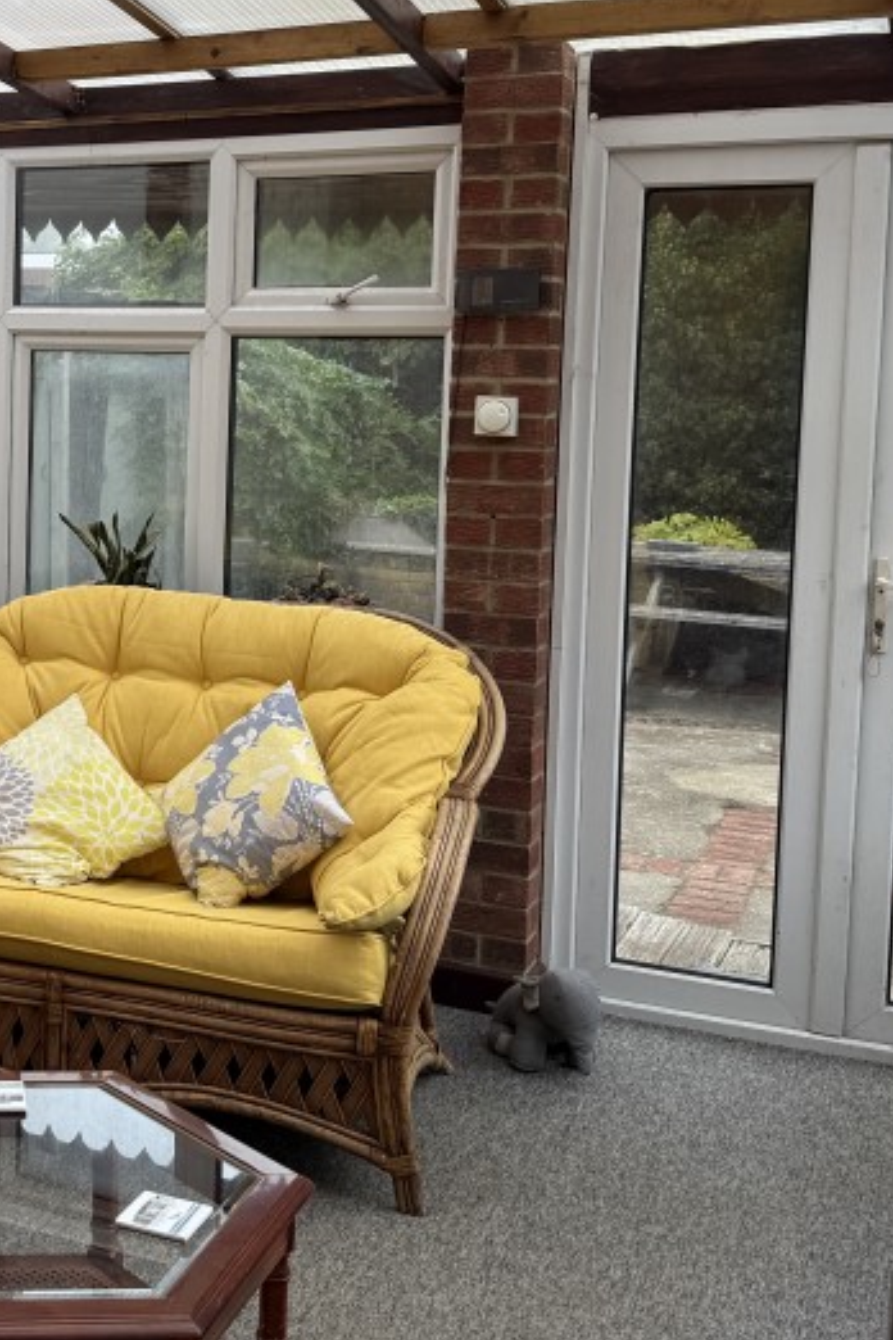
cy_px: 503
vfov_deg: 40.1
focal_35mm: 49
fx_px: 1823
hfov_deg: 26.2
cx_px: 26
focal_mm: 6.76
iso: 80
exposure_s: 1/1005
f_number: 1.78
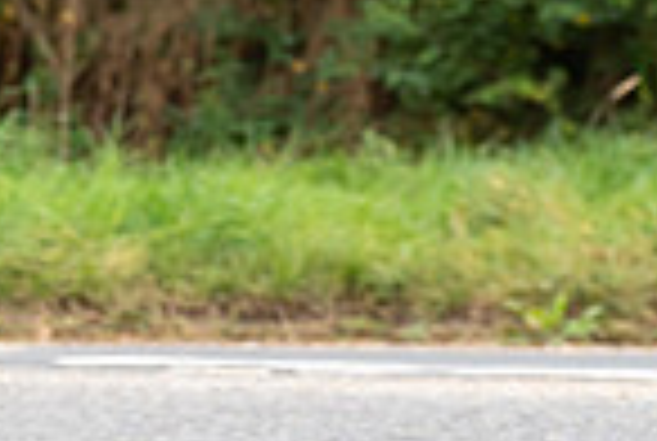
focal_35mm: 369
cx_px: -526
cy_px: -115
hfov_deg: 5.5
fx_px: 6748
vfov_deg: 3.7
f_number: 4
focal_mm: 93
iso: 800
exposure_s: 1/1000
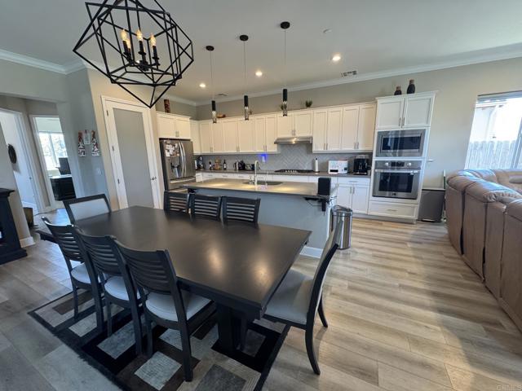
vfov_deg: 85.7
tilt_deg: -12.3
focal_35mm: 14
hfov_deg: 102.1
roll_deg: +1.9
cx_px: 261
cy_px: 196
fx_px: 211
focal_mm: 2.22
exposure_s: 1/60
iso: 250
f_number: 2.2
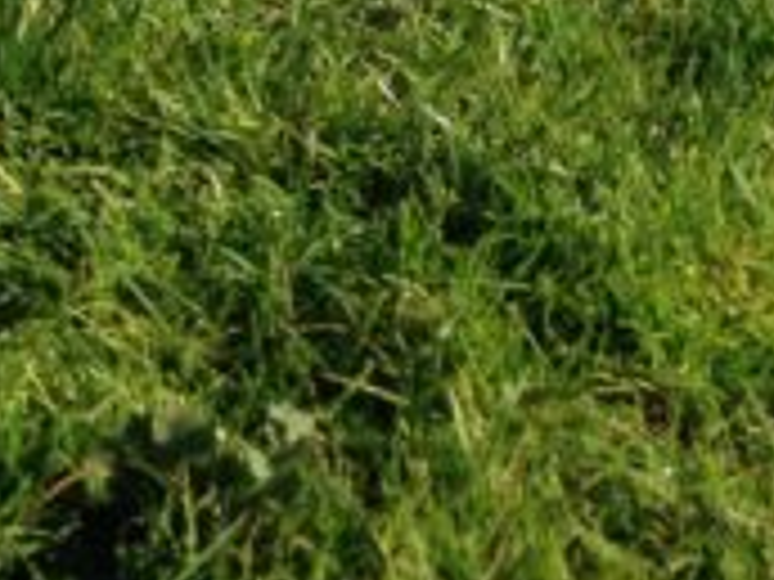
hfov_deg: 13.2
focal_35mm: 147
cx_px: -50
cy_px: -602
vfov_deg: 9.4
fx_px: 3287
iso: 50
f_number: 2.4
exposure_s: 1/1130
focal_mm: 4.12
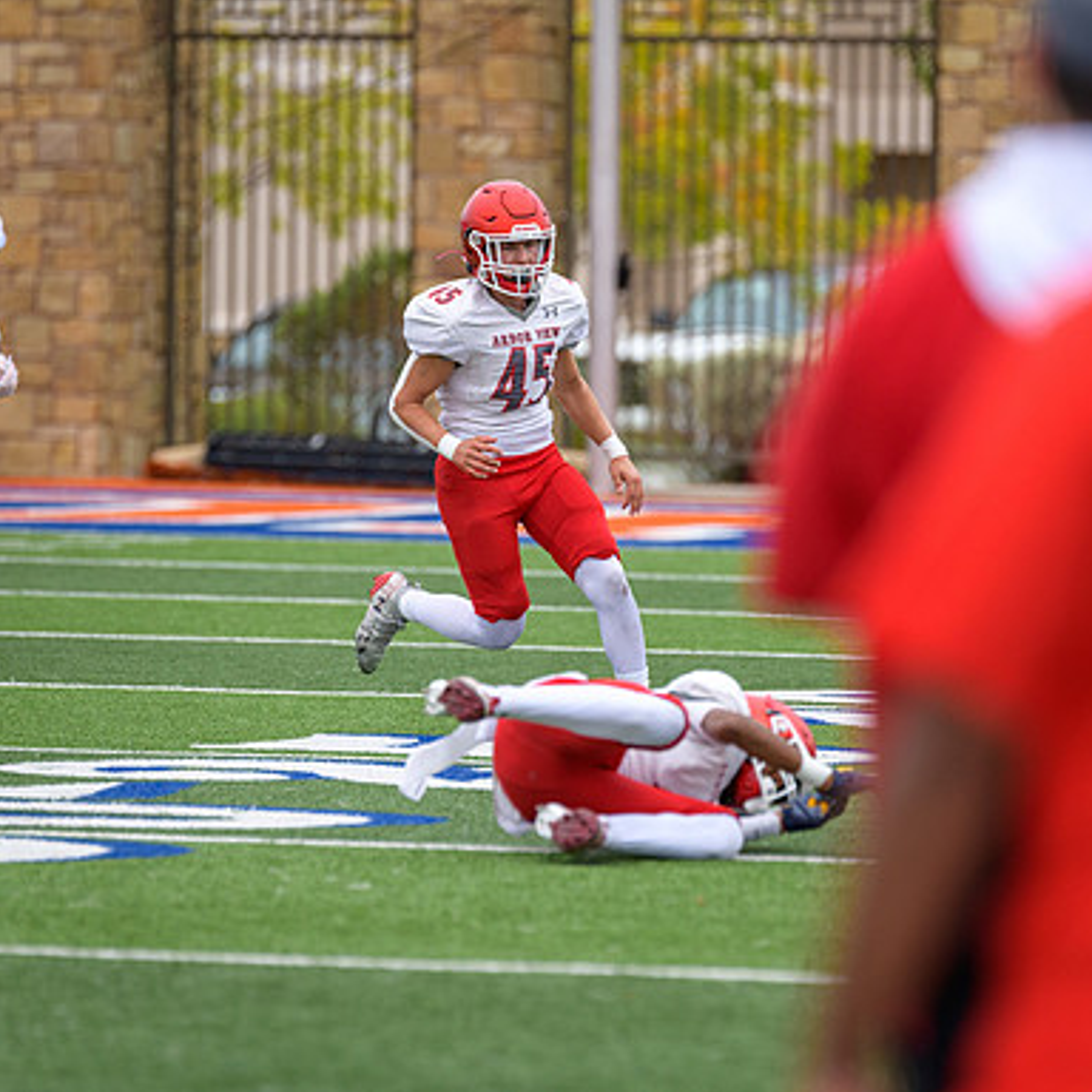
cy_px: 547
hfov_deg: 4.6
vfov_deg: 4.6
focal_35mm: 385
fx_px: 13741
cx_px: 617
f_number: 3.5
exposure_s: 1/1000
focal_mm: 300
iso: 640
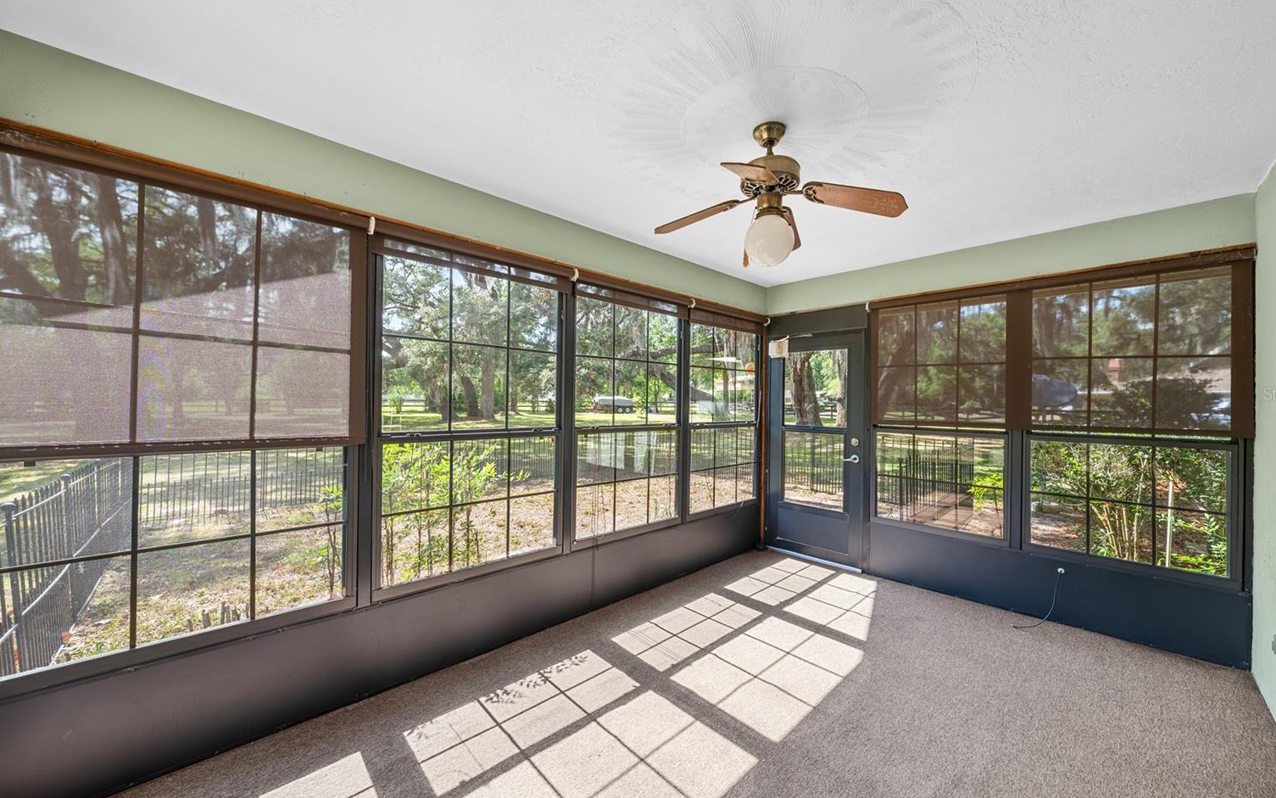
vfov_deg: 82.8
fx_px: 452
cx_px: 660
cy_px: 393
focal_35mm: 13
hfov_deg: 109.3
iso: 100
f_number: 9
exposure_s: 1/4
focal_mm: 12
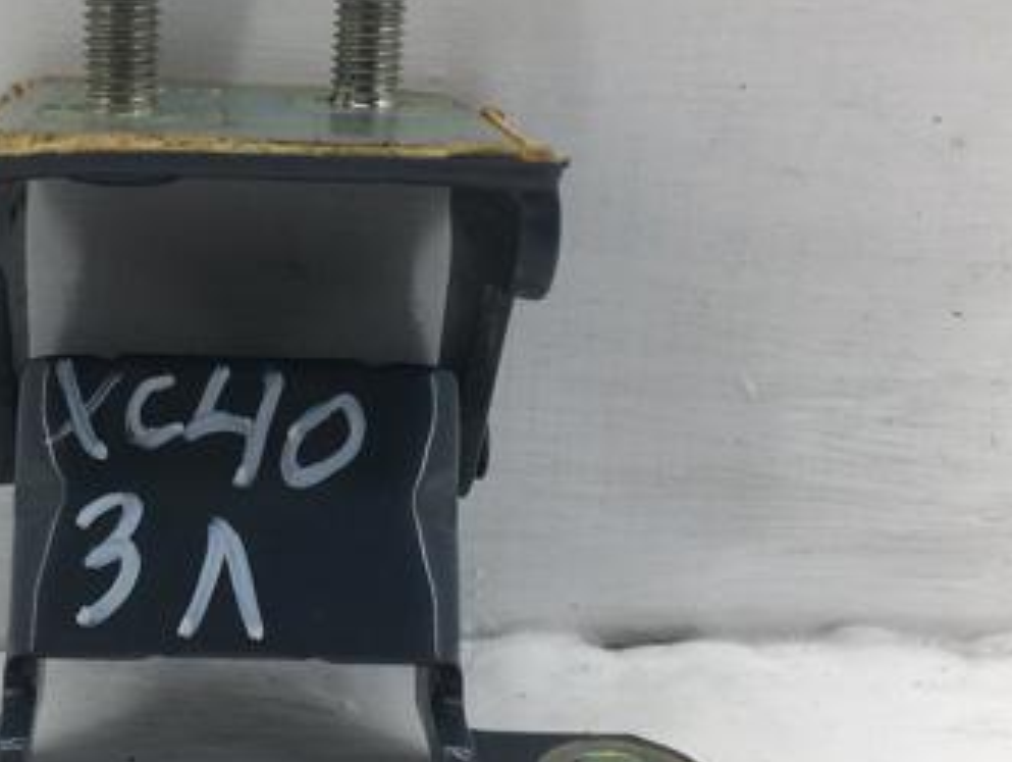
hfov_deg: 33.6
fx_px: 1639
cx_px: 257
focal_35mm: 56
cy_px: 407
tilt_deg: -16.0
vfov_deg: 26.1
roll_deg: -1.8
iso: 25
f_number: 2.2
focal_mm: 4.15
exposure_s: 1/195
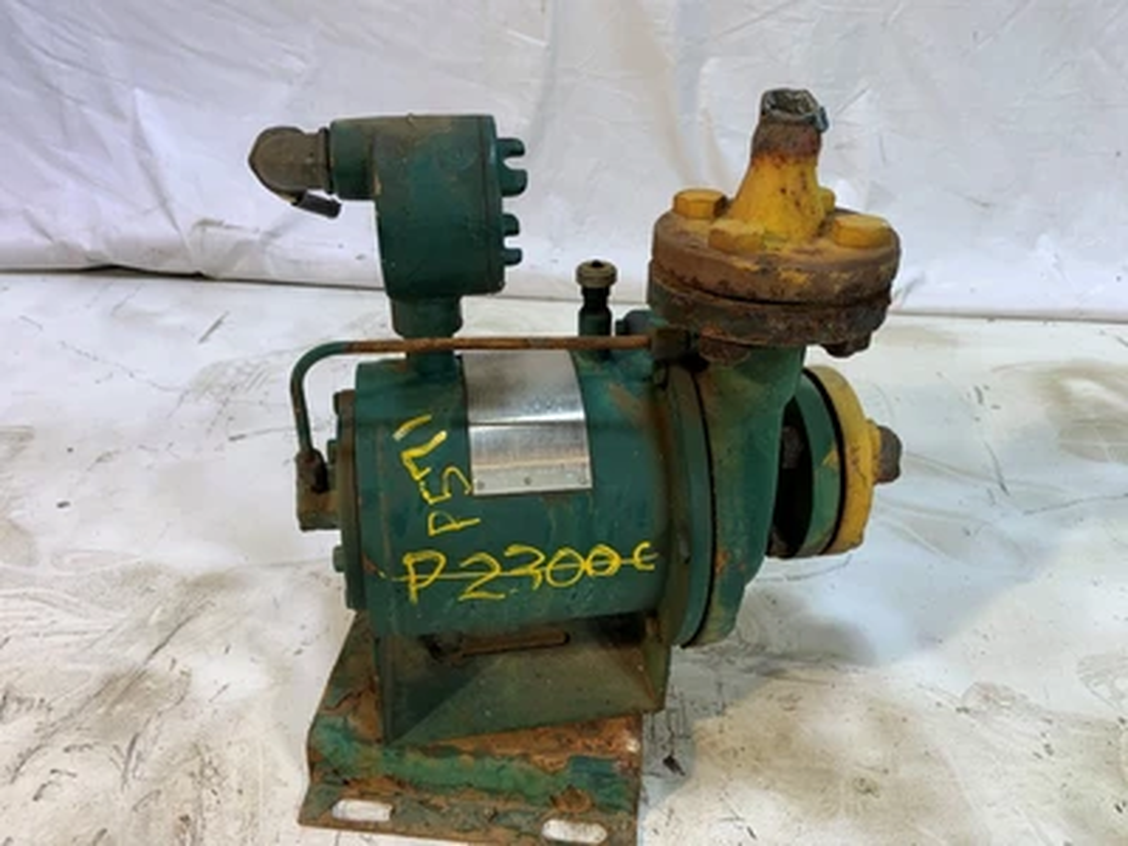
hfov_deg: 67.3
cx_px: 564
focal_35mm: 26
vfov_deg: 53.1
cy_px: 423
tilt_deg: -32.3
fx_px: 847
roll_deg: +1.6
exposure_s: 1/120
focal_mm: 4.25
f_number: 1.8
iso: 32
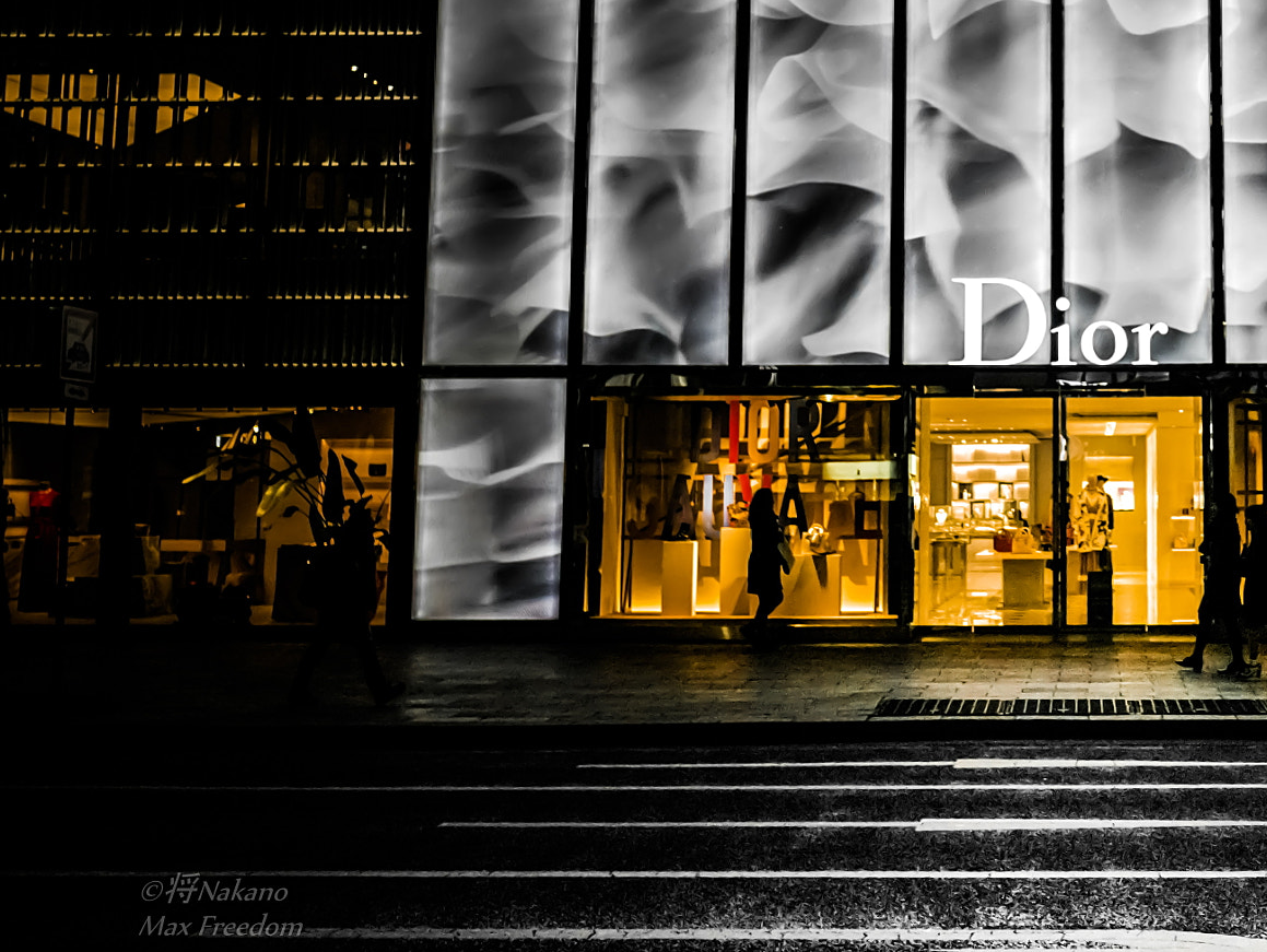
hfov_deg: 34.6
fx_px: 1941
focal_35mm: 53
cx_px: 1084
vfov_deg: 27.2
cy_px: 239
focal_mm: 15
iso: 400
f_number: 2
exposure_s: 1/1250
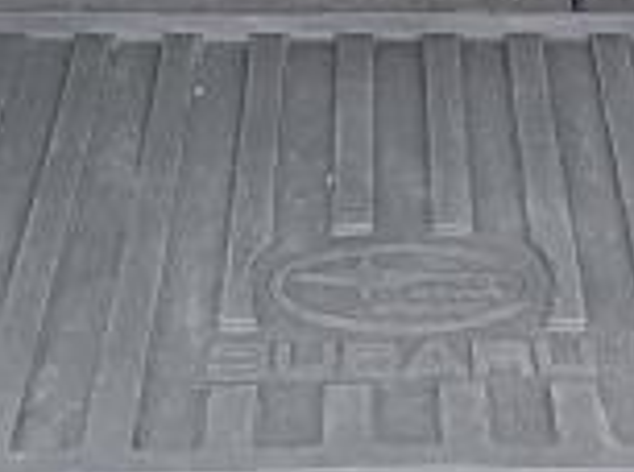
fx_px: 1992
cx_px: 456
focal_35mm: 109
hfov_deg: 18.0
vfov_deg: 12.8
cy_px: -232
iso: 40
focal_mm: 5.4
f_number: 1.8
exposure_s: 1/143
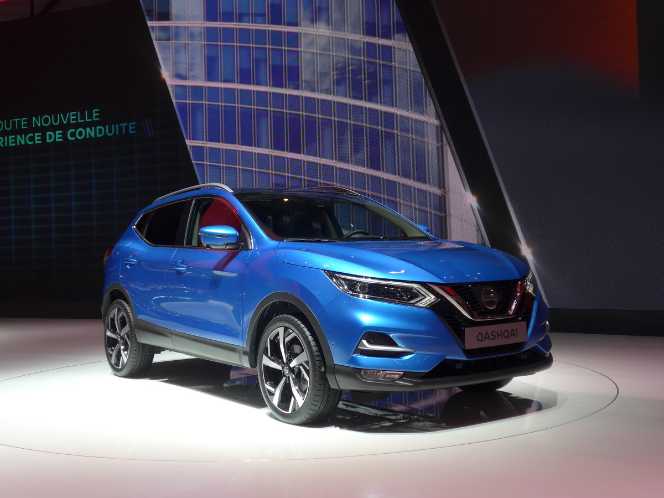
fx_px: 844
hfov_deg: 42.9
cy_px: 249
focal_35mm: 44
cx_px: 332
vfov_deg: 32.9
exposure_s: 1/125
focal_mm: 9
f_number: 2.8
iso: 80
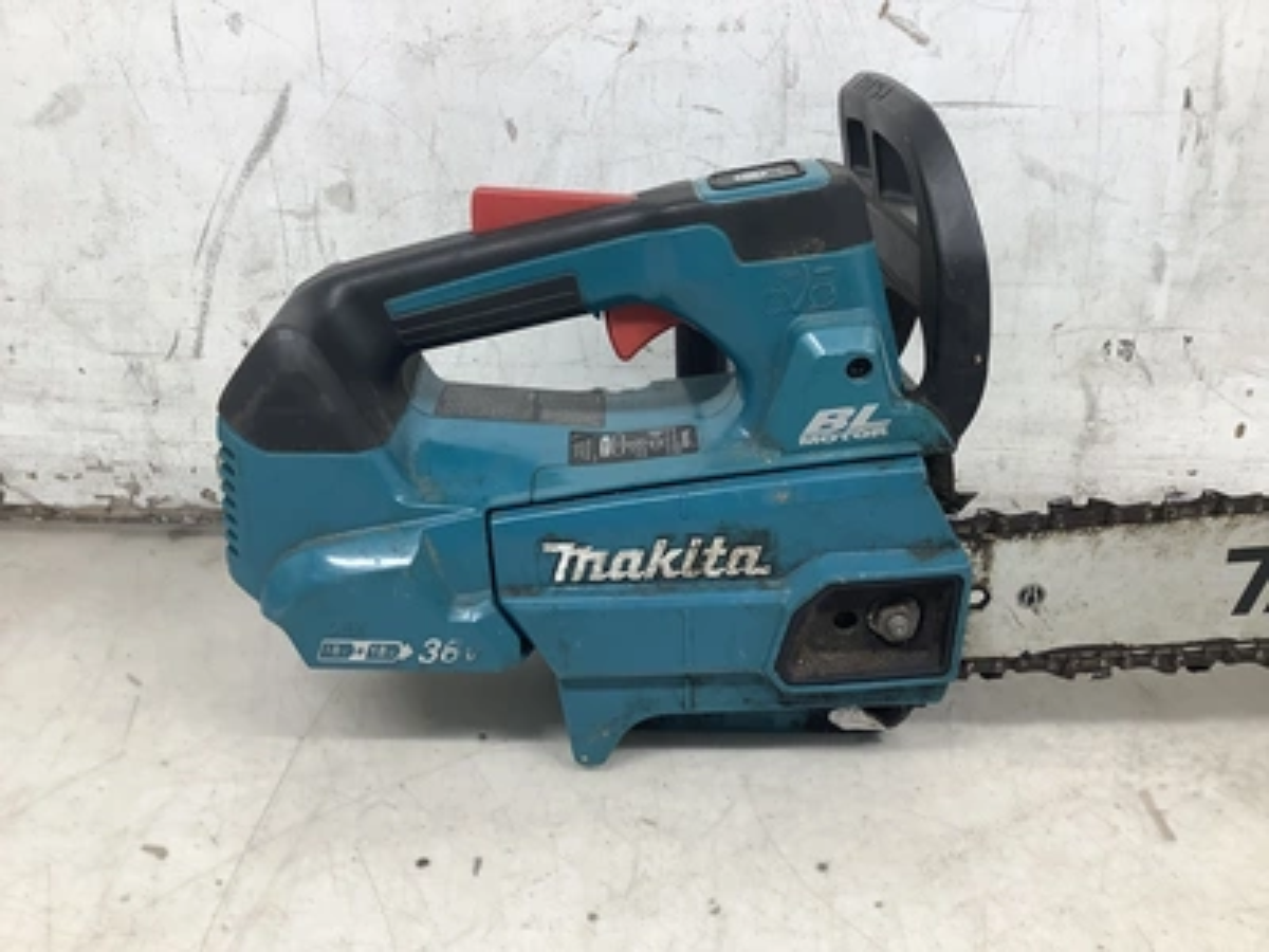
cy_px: 476
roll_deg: -2.2
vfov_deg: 45.4
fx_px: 1136
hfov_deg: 58.4
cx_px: 634
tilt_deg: -25.0
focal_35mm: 31
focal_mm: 3.3
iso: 50
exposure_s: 1/60
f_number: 2.4
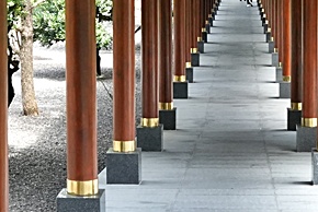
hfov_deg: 16.1
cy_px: -68
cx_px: 230
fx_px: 1123
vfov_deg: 10.6
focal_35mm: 127
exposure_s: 1/320
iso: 2500
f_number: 8
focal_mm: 24
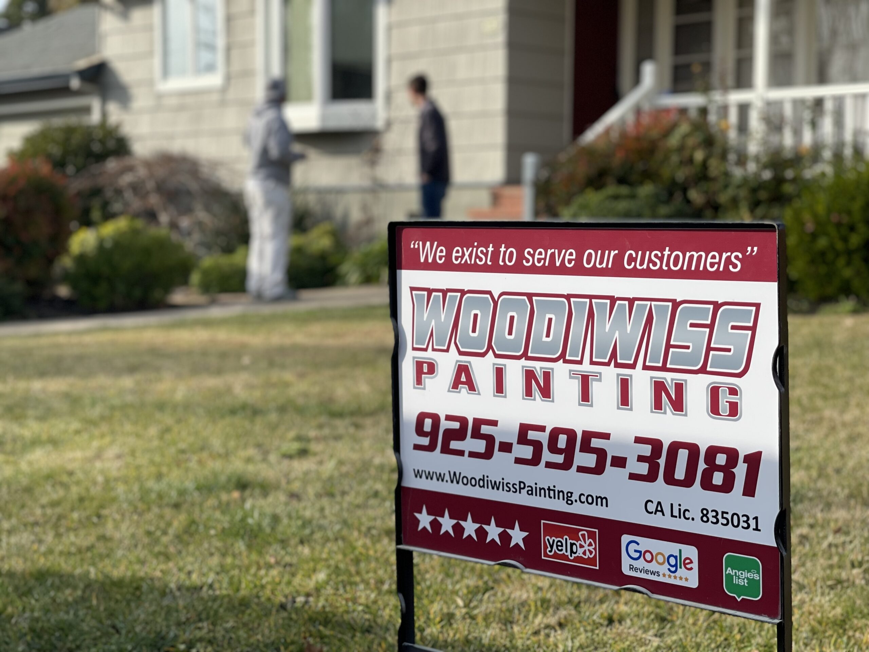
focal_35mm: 64
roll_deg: -0.2
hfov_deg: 30.3
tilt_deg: -3.0
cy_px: 326
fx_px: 1607
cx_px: 434
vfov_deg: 22.9
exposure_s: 1/1143
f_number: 2.2
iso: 32
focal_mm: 7.5
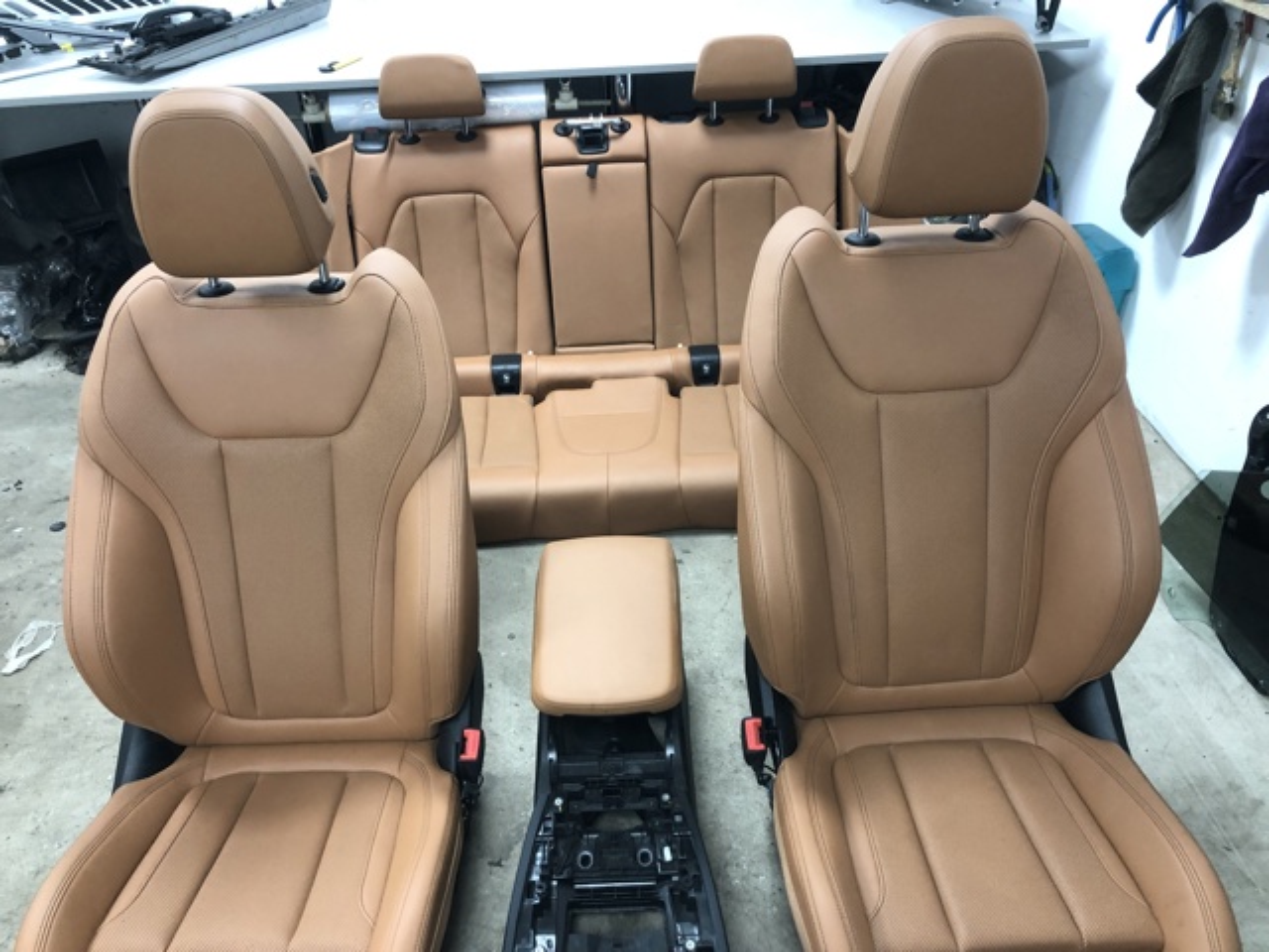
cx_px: 634
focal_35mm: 28
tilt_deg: -36.0
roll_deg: +3.9
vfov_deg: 49.7
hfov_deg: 63.4
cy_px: 476
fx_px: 1026
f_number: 1.8
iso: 64
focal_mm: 4
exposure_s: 1/17
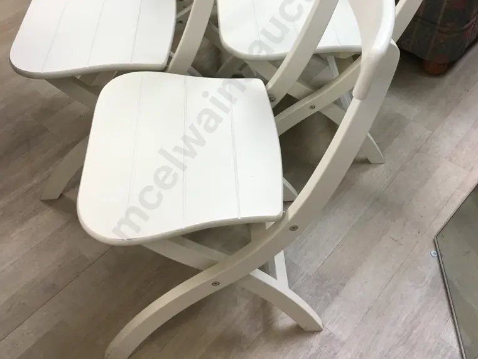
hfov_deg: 47.9
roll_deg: -2.9
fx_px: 539
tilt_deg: -39.4
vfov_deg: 35.7
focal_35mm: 39
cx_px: 241
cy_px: 77
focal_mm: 4.15
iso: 32
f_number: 2.2
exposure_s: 1/33
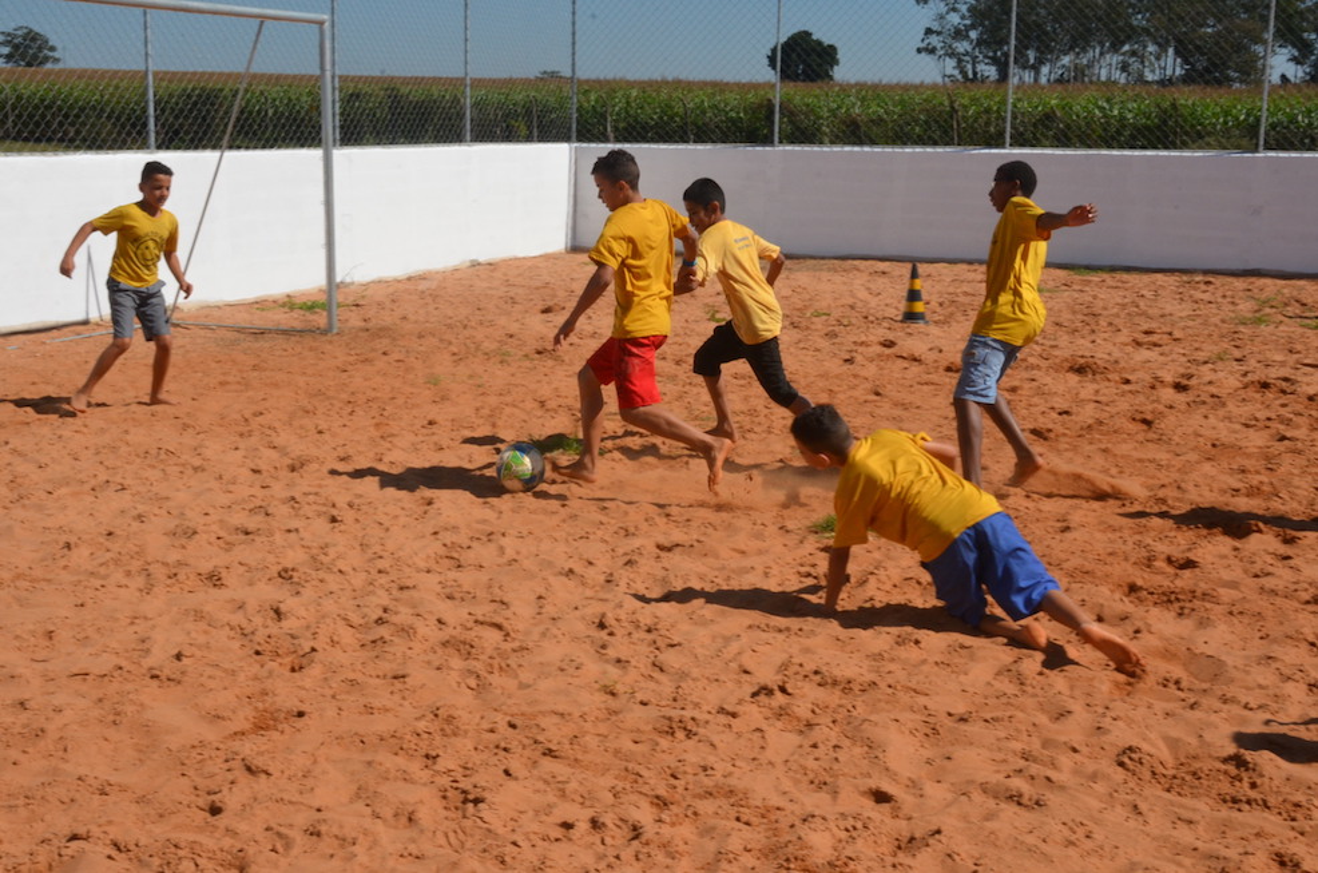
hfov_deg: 45.0
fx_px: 1589
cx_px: 659
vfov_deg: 30.7
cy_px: 436
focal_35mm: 44
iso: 800
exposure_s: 1/250
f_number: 25
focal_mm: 29
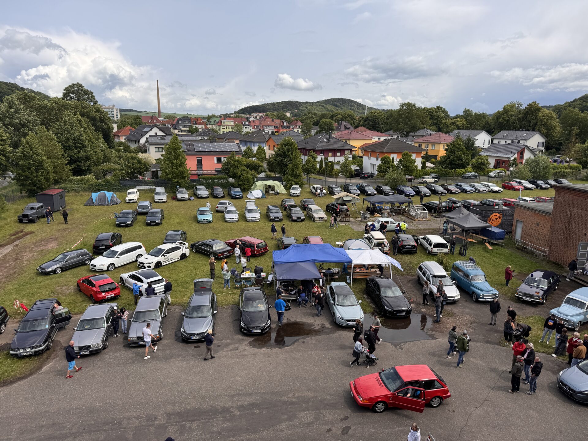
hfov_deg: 71.6
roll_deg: -1.1
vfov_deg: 56.8
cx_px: 294
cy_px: 220
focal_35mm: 24
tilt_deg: -13.0
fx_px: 408
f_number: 1.78
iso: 80
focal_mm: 6.76
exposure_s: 1/4310
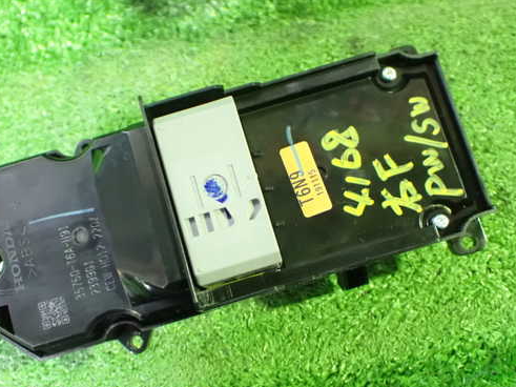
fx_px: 656
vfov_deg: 32.9
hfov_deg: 42.9
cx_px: 235
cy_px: 202
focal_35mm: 44
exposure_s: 1/30
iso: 1600
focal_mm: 6.37
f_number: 2.5
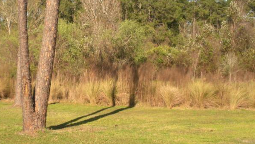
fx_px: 453
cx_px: 96
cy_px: 71
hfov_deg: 31.3
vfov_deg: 18.0
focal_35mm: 67
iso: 64
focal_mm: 6.3
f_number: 3.5
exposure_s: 1/447
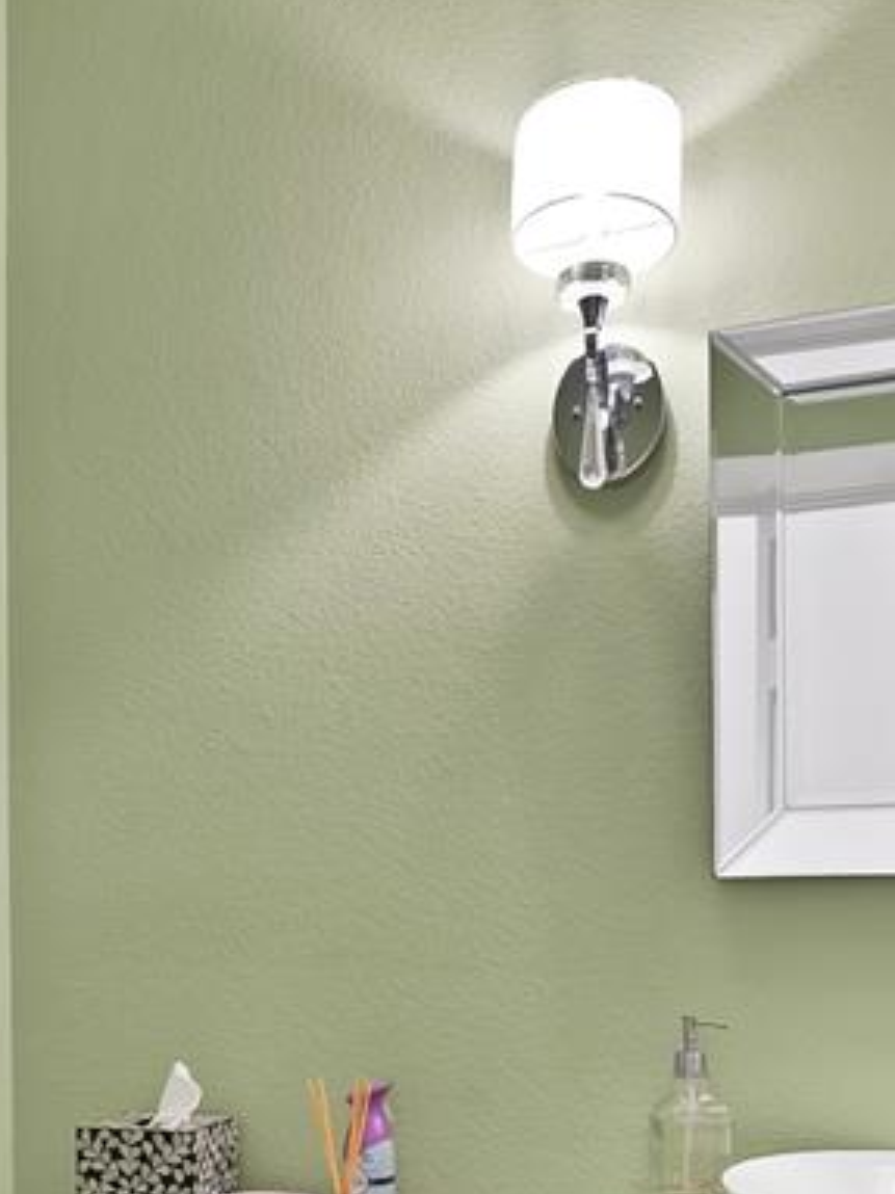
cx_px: 150
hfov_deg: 37.8
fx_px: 1242
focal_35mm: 36
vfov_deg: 48.6
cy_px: 948
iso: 640
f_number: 9
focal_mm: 14
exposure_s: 1.3
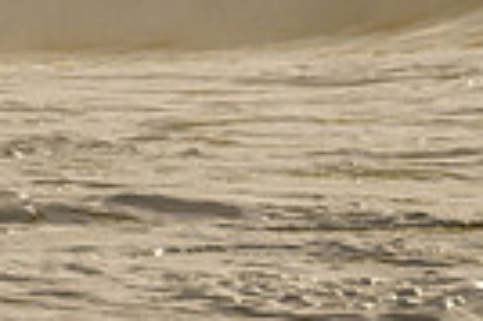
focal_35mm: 3462
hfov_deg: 0.6
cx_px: 465
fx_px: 46392
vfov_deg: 0.4
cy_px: -146
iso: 400
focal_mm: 800
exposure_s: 1/2000
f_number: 11
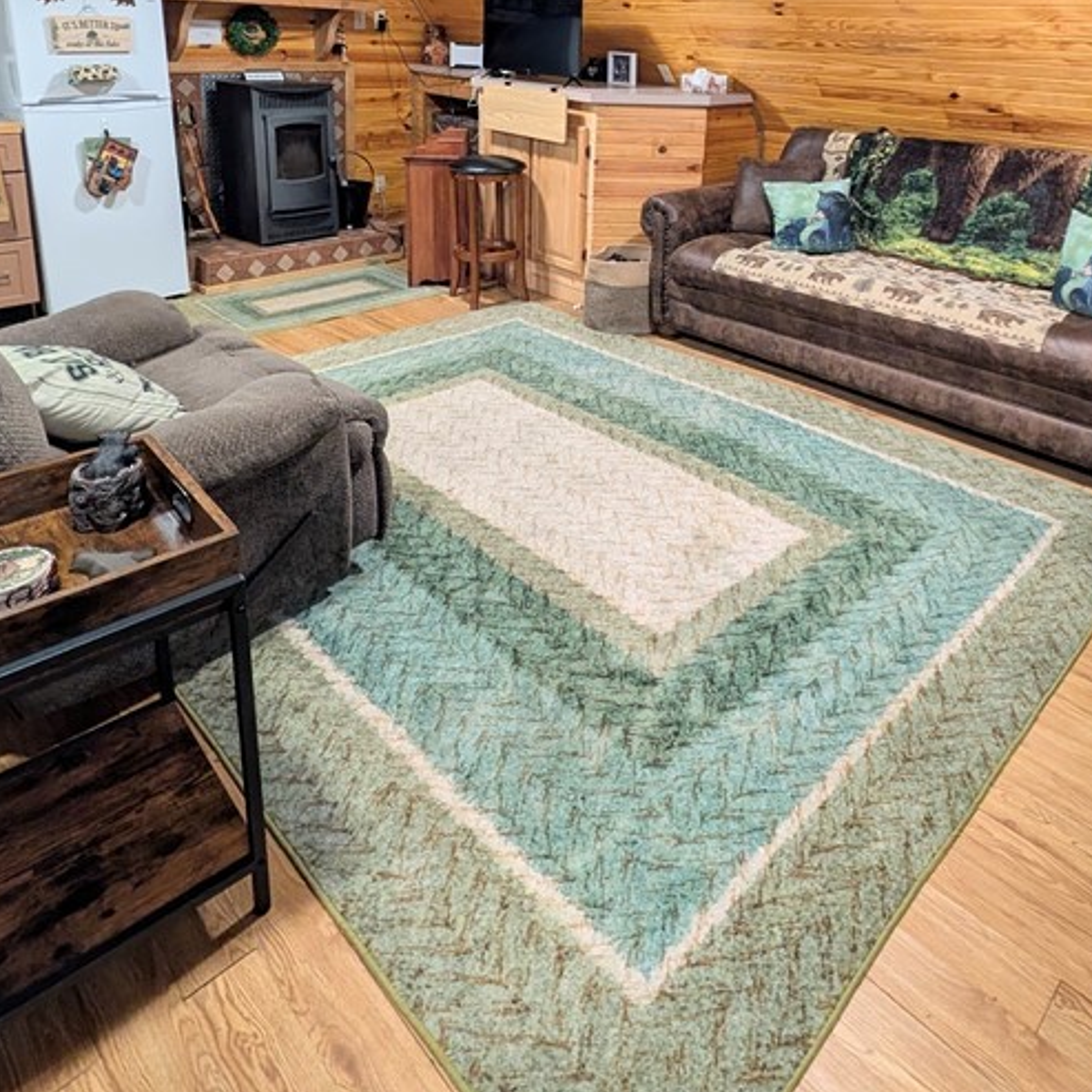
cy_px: 238
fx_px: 785
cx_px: 666
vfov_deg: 64.3
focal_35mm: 22
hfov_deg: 68.8
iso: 209
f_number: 1.7
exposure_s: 1/40
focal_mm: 2.02
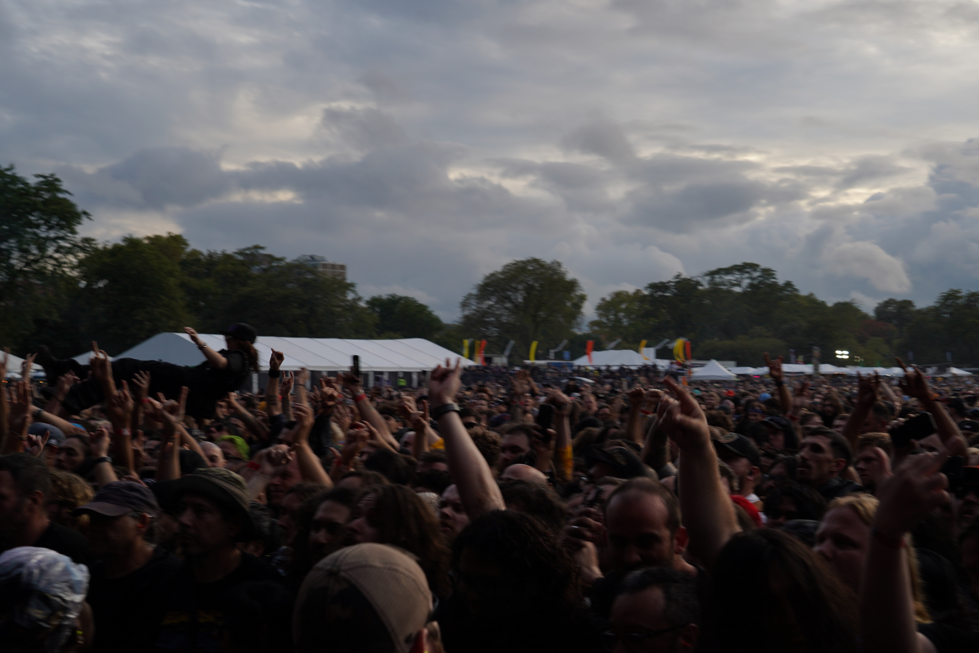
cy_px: 350
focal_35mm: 50
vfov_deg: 27.0
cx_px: 563
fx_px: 1360
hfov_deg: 39.5
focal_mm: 43
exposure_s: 1/160
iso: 100
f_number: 6.3
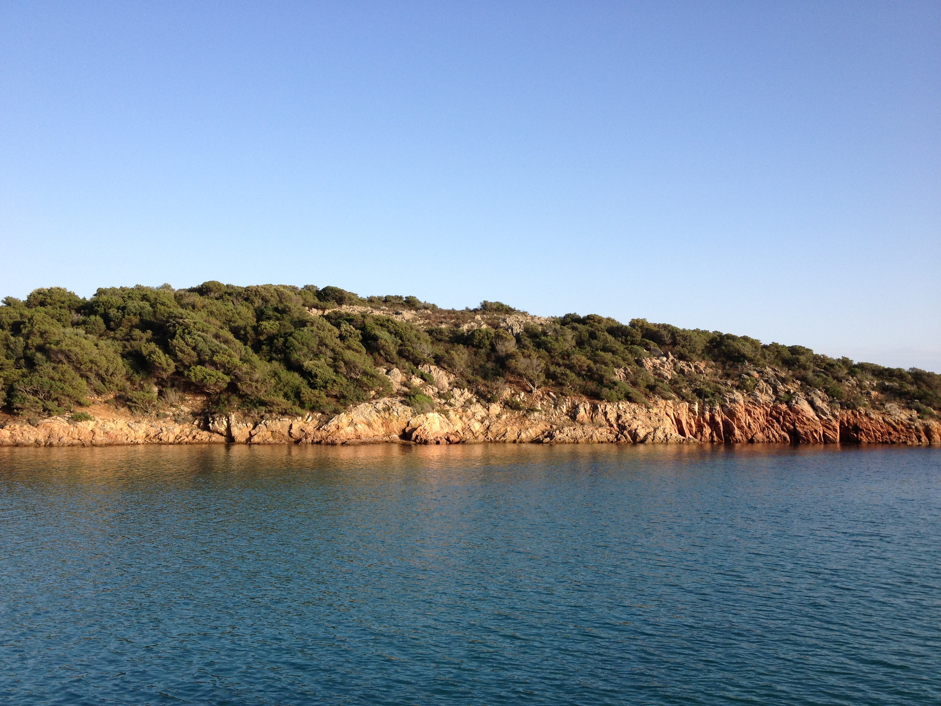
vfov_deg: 40.7
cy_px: 353
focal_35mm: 35
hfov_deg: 52.6
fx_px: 951
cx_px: 470
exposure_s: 1/778
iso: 64
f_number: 2.4
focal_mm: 4.28
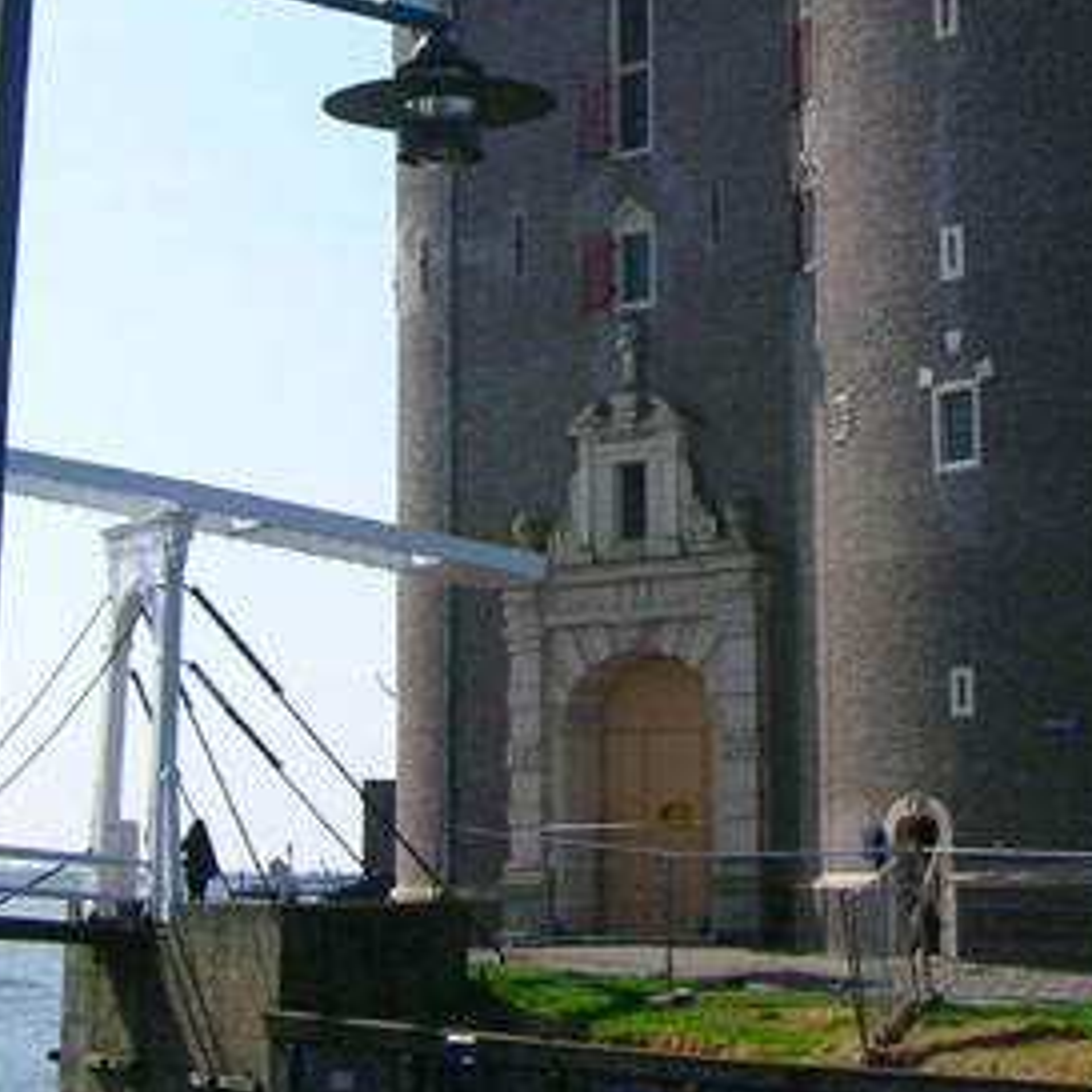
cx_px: 832
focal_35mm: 66
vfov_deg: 25.6
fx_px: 2356
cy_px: 196
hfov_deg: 25.8
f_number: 4.9
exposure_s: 1/510
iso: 50
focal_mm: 5.7
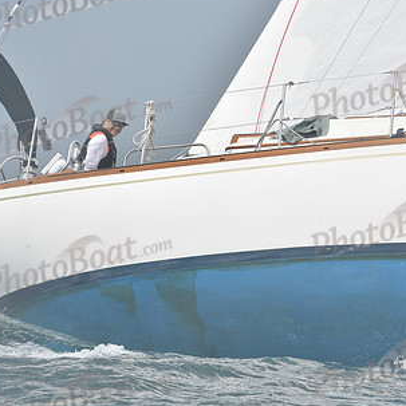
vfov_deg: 9.0
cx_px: 243
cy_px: 175
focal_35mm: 195
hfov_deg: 9.0
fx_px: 2588
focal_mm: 120
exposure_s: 1/800
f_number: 14
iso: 320
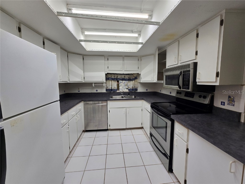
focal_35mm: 13
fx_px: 92
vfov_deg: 89.9
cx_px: 122
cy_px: 92
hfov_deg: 106.2
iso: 64
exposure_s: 1/120
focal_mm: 2.2
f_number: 2.2
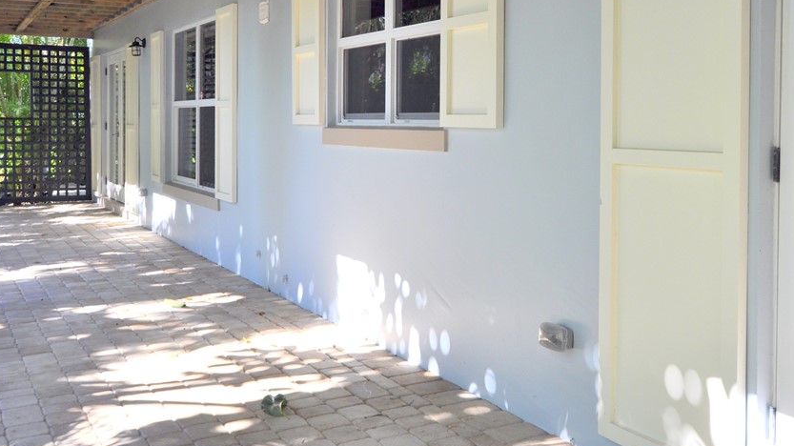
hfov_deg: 49.4
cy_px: 133
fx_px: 863
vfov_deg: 28.7
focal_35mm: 41
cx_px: 399
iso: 200
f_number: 5.6
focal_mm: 20
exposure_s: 1/125
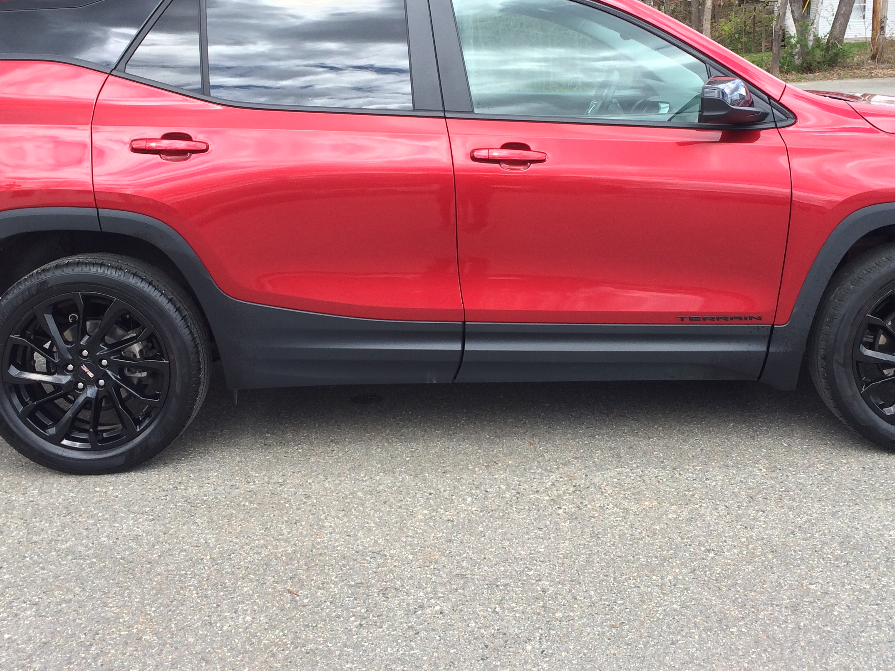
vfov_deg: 32.6
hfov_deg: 42.9
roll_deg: +0.3
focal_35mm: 44
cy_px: 231
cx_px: 487
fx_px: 1138
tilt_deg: -9.4
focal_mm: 4.15
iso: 32
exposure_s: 1/570
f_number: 2.2
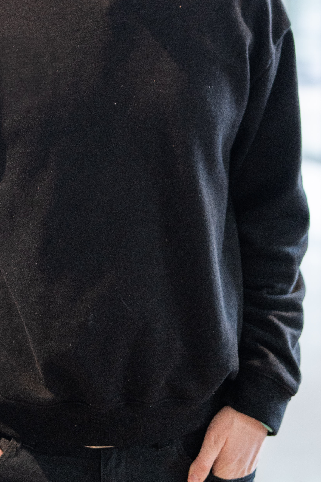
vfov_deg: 17.6
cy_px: 62
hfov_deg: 11.9
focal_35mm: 115
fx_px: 1538
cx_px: 111
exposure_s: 1/320
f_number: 1.4
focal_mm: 50
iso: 800
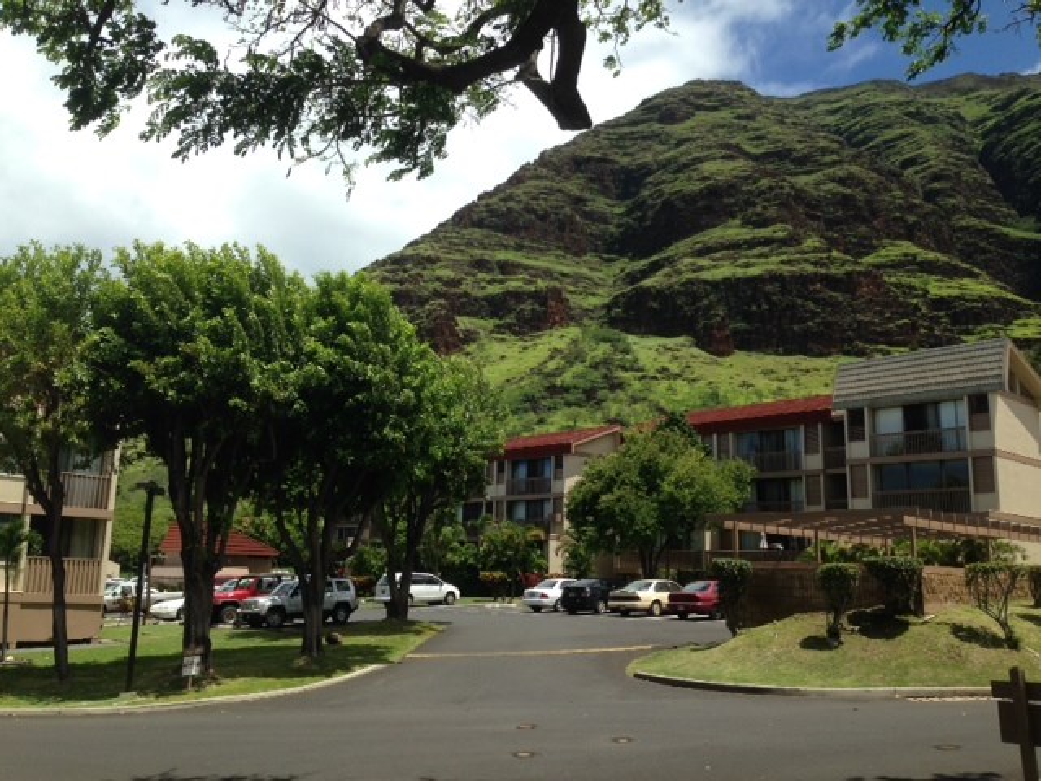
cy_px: 390
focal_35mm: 33
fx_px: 992
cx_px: 520
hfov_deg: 55.4
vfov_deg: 42.9
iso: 50
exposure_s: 1/1427
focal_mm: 4.12
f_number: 2.4
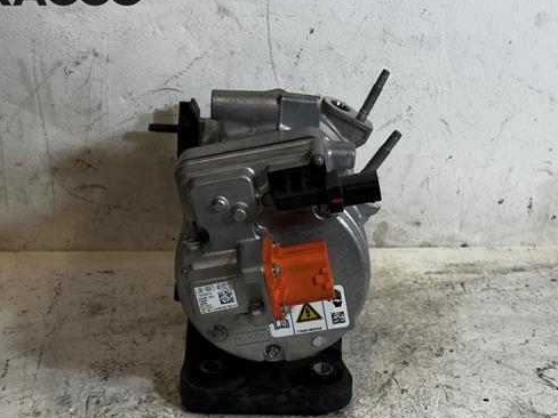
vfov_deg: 23.3
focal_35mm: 63
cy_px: 241
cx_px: 292
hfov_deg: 30.7
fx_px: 1016
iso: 64
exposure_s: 1/100
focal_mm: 6.86
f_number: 1.78
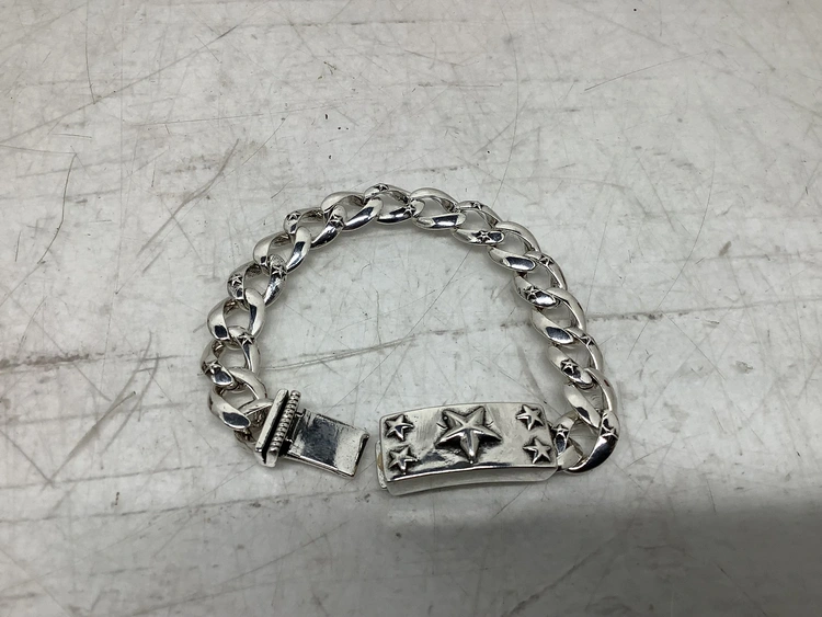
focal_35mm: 31
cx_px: 411
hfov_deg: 58.3
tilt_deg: -53.7
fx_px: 736
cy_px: 308
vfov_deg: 45.5
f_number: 2.4
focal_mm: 3.3
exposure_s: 1/120
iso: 50
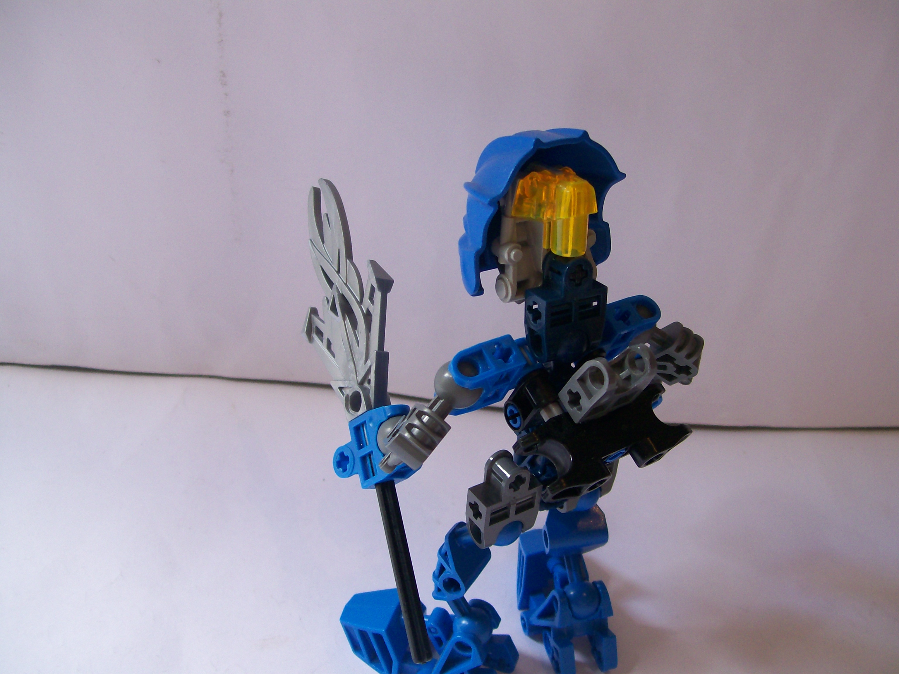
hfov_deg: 51.4
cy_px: 337
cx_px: 450
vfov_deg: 39.7
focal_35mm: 36
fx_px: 935
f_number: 2.7
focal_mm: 6
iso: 80
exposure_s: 1/48.1
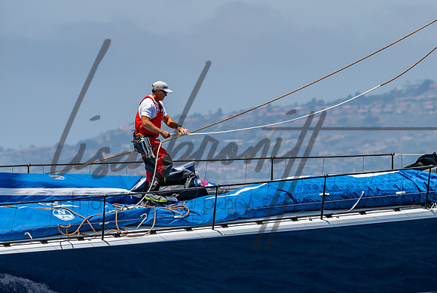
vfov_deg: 2.9
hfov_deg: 4.3
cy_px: 105
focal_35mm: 475
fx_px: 5781
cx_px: 186
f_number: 5.6
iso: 320
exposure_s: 1/1600
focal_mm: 240
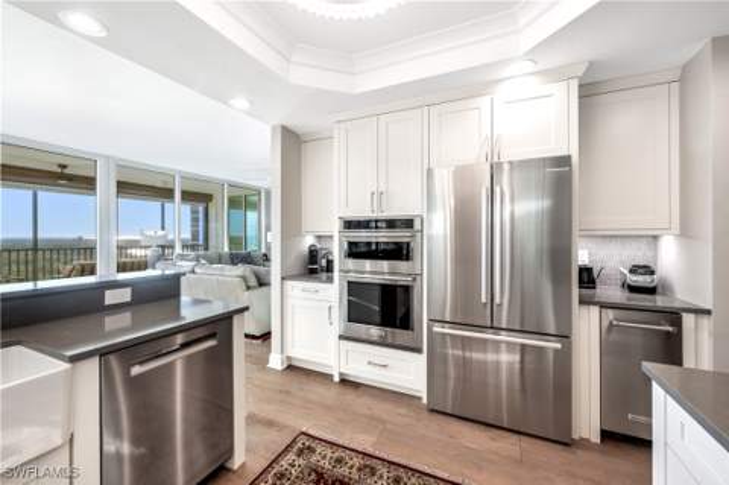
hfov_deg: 104.3
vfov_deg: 81.1
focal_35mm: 14
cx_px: 364
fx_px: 283
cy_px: 242
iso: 125
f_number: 11
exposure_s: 1/13
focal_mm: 14
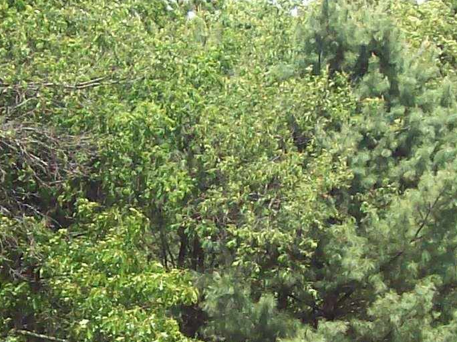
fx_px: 1979
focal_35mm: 150
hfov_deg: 13.2
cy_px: 220
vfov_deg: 9.9
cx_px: 187
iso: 80
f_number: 2.7
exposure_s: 1/833
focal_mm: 6
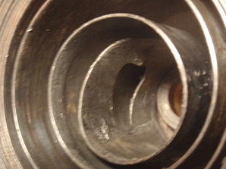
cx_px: 112
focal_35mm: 86
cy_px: 99
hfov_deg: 22.8
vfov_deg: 17.1
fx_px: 561
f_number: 3.9
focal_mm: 7.25
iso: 200
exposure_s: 1/8
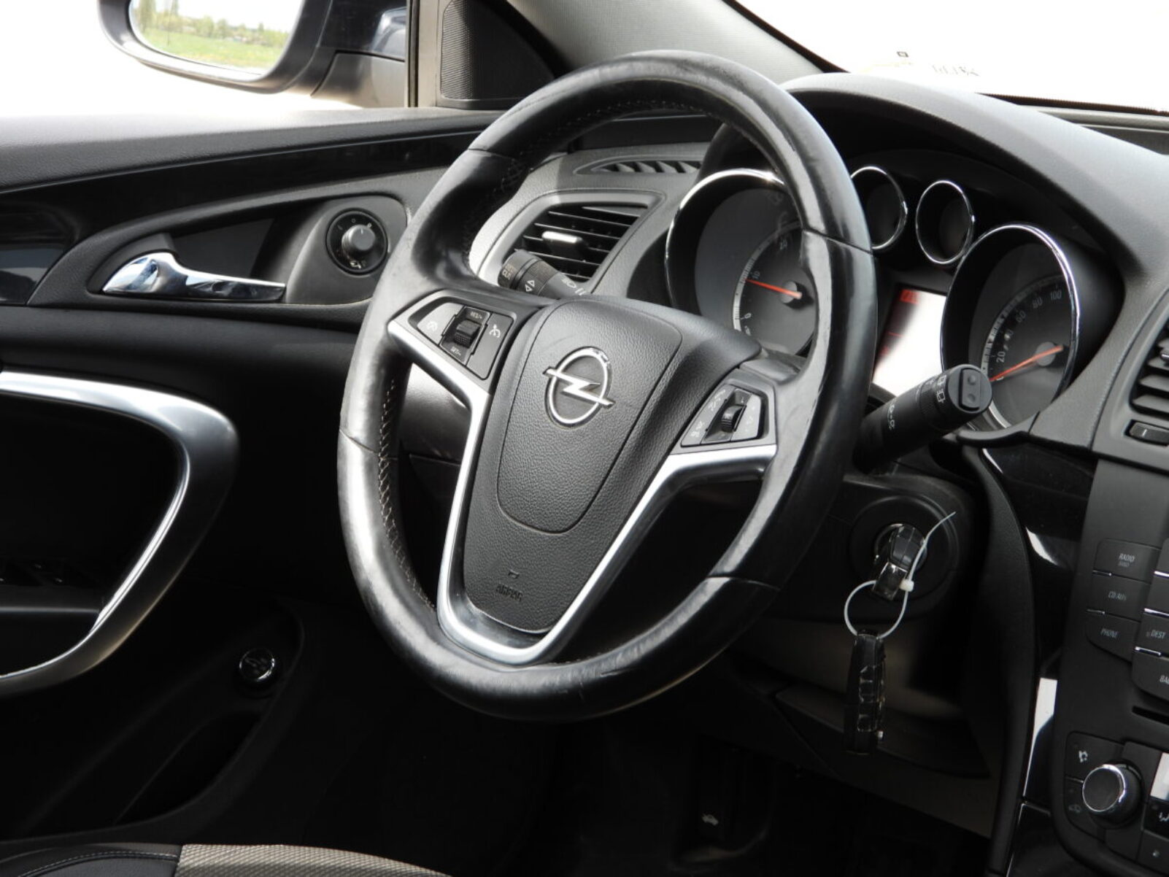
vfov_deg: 18.4
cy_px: 438
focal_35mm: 80
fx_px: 2702
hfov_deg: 24.4
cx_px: 584
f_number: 3.5
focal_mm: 14.4
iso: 100
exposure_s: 1/160
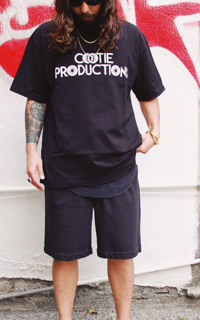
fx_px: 476
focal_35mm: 55
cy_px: 162
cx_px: 102
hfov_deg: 23.7
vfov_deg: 37.2
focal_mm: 35
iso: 800
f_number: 5.6
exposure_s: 1/100
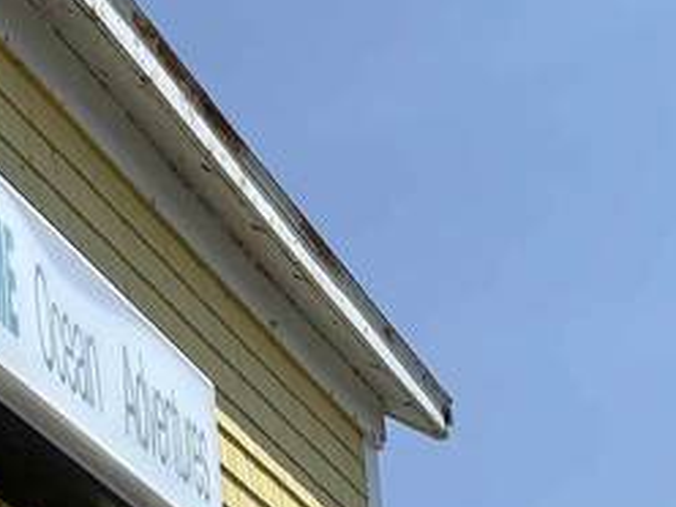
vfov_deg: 10.0
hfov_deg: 14.7
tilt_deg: +5.8
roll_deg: +5.8
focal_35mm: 134
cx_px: 308
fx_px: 2617
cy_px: 1109
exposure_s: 1/6329
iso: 50
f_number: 1.6
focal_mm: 5.96
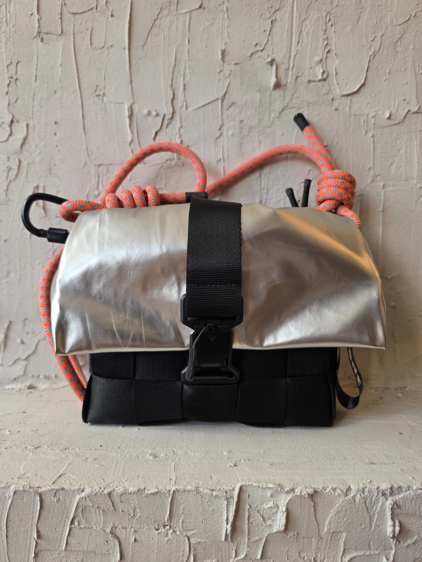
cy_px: 281
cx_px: 211
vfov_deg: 73.9
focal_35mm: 23
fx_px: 374
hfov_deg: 58.9
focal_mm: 6.5
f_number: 1.4
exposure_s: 1/180
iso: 125
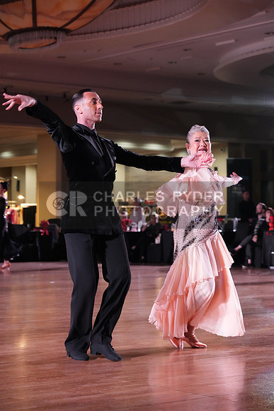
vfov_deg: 23.1
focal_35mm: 88
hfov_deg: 15.5
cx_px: 137
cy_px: 206
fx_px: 1004
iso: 5000
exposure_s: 1/320
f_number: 5
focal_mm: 88
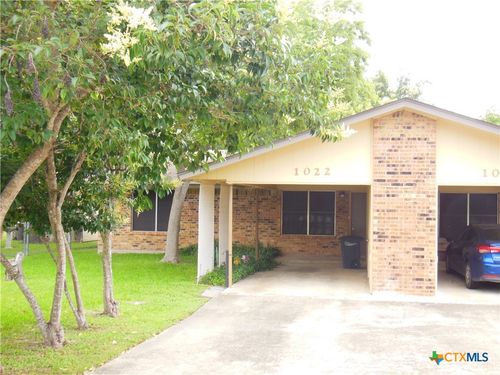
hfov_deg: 47.9
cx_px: 250
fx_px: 563
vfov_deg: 36.8
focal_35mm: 39
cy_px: 188
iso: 125
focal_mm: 6.9
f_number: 4.1
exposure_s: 1/100
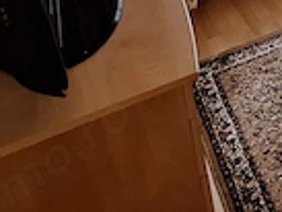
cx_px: 445
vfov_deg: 21.5
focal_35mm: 57
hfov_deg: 24.4
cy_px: -107
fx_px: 465
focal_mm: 1.74
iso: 160
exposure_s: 1/50
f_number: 2.2
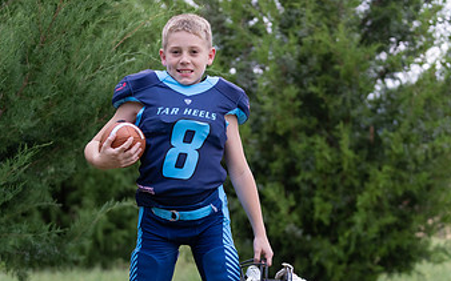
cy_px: 194
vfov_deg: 9.9
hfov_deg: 15.8
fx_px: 1622
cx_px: 228
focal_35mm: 132
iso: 640
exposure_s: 1/320
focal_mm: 70
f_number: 2.8
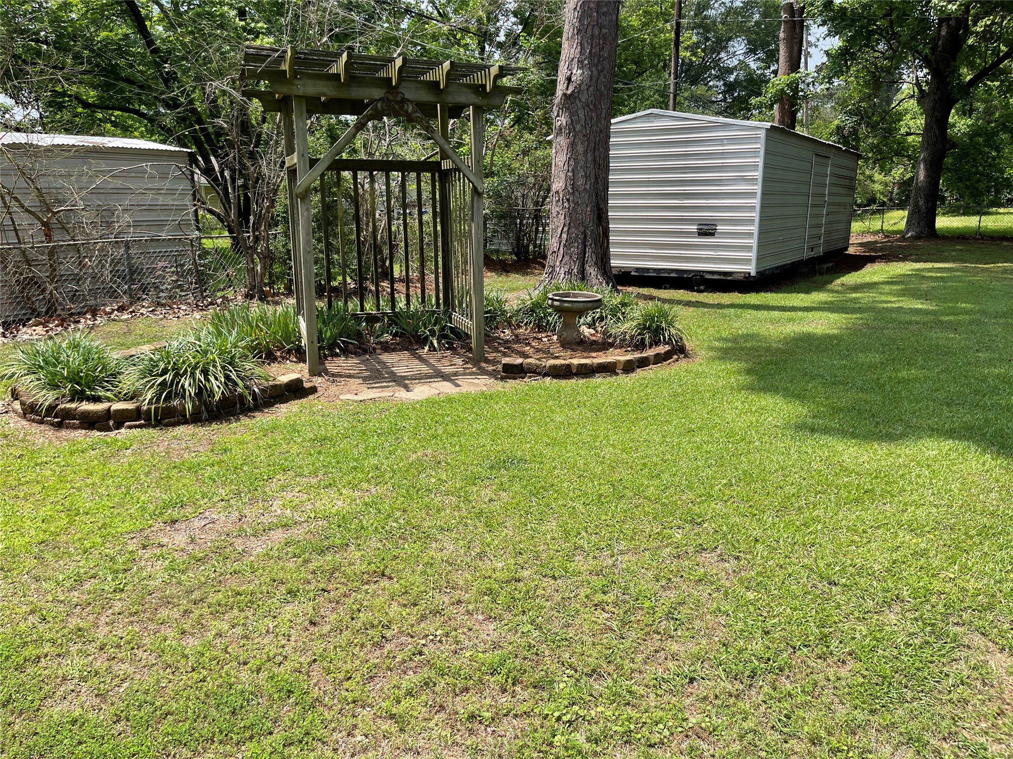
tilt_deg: -13.4
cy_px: 380
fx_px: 732
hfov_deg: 69.4
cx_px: 506
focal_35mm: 25
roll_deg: -0.4
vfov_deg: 54.9
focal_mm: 5.1
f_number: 1.6
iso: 32
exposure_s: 1/1912
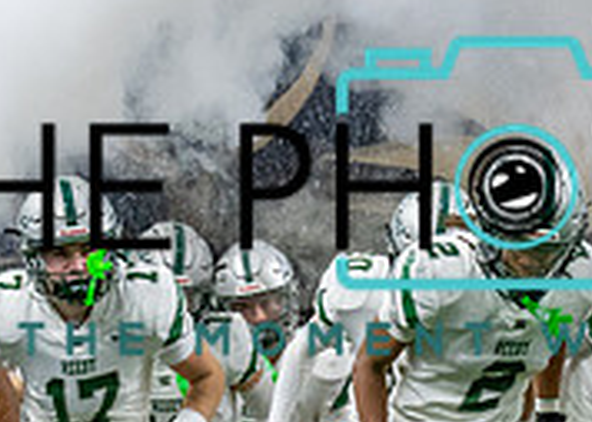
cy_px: 452
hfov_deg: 4.9
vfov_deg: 3.5
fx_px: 6924
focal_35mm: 412
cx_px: 319
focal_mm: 70
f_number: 2.8
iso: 2000
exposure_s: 1/1000
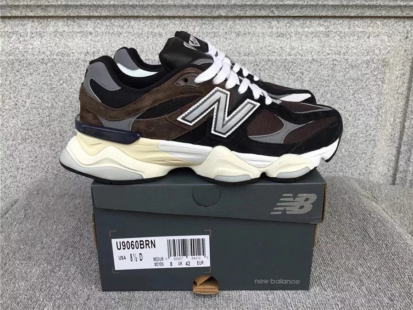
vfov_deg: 45.4
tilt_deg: -18.8
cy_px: 155
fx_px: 370
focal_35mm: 31
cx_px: 206
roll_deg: +0.3
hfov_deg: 58.4
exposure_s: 1/179
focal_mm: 3.3
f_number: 2.4
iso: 25
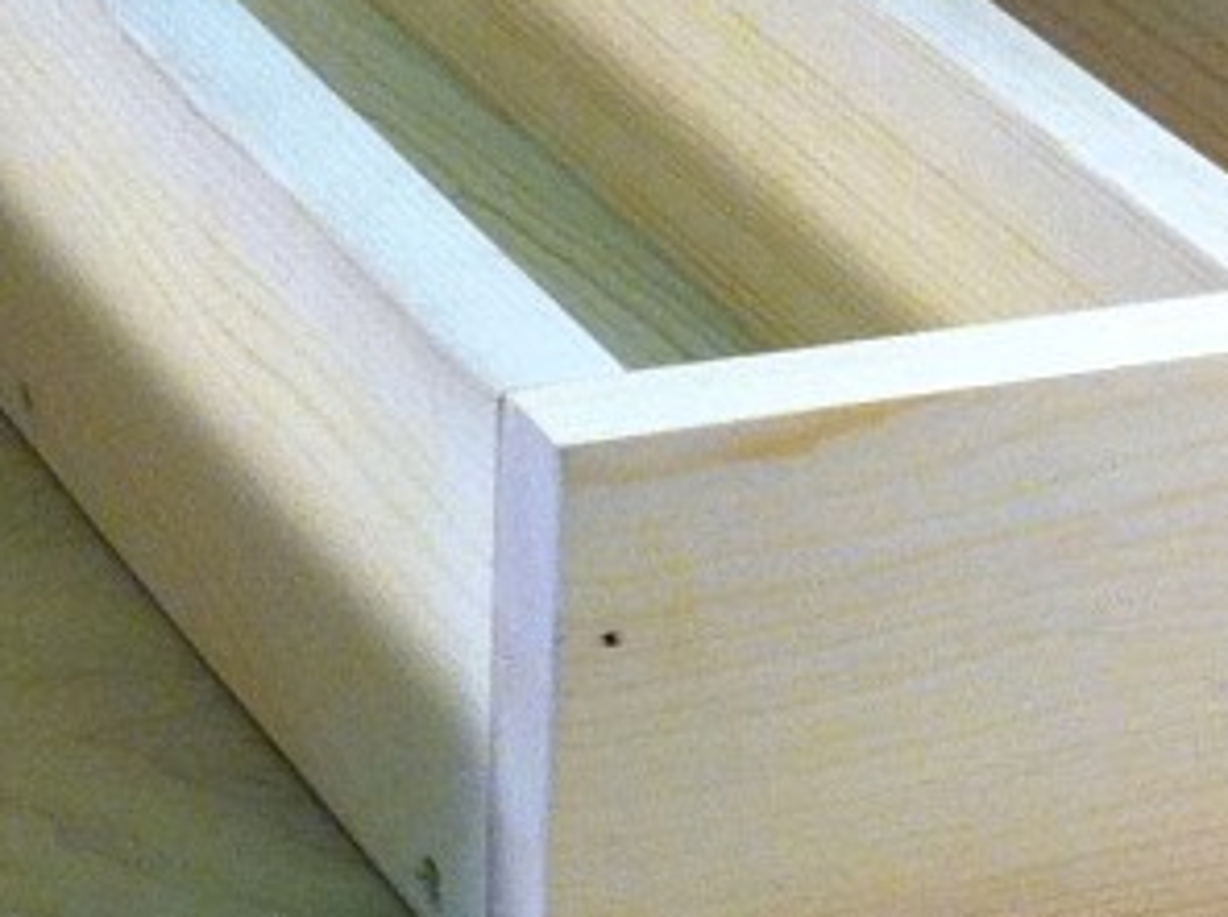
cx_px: 1137
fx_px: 6056
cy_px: 199
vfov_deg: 8.6
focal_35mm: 171
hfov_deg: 11.5
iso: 125
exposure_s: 1/120
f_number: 2.8
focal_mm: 3.85
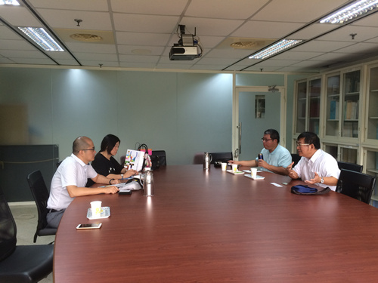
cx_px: 189
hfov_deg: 61.7
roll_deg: -0.9
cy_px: 142
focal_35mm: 29
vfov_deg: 48.2
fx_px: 317
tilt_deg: -5.6
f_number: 2.2
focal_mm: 4.15
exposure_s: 1/30
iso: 32
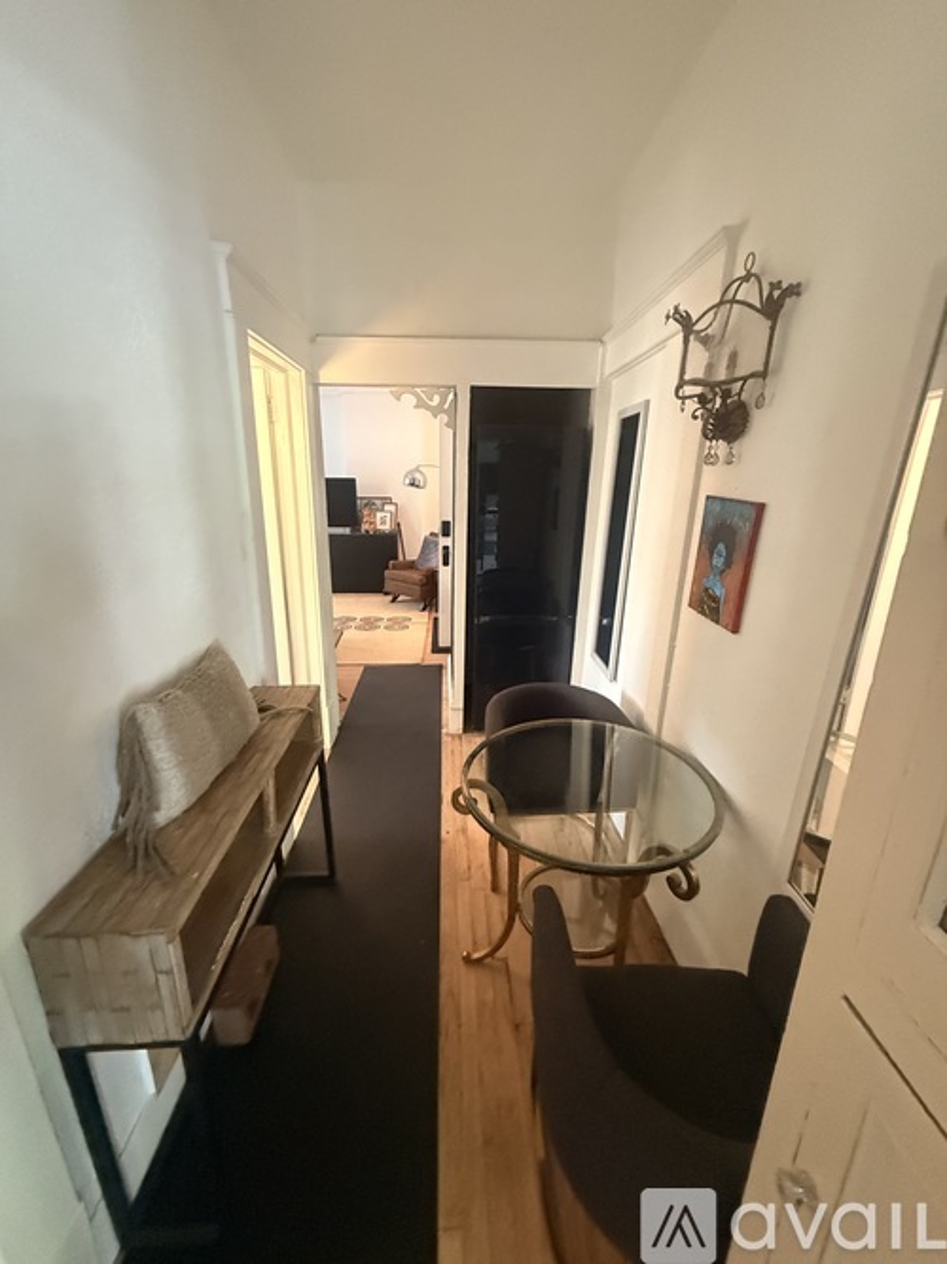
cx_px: 474
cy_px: 632
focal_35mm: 14
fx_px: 511
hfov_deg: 85.7
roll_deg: -0.9
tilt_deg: -15.6
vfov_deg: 102.1
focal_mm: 2.22
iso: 1000
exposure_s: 1/60
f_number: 2.2
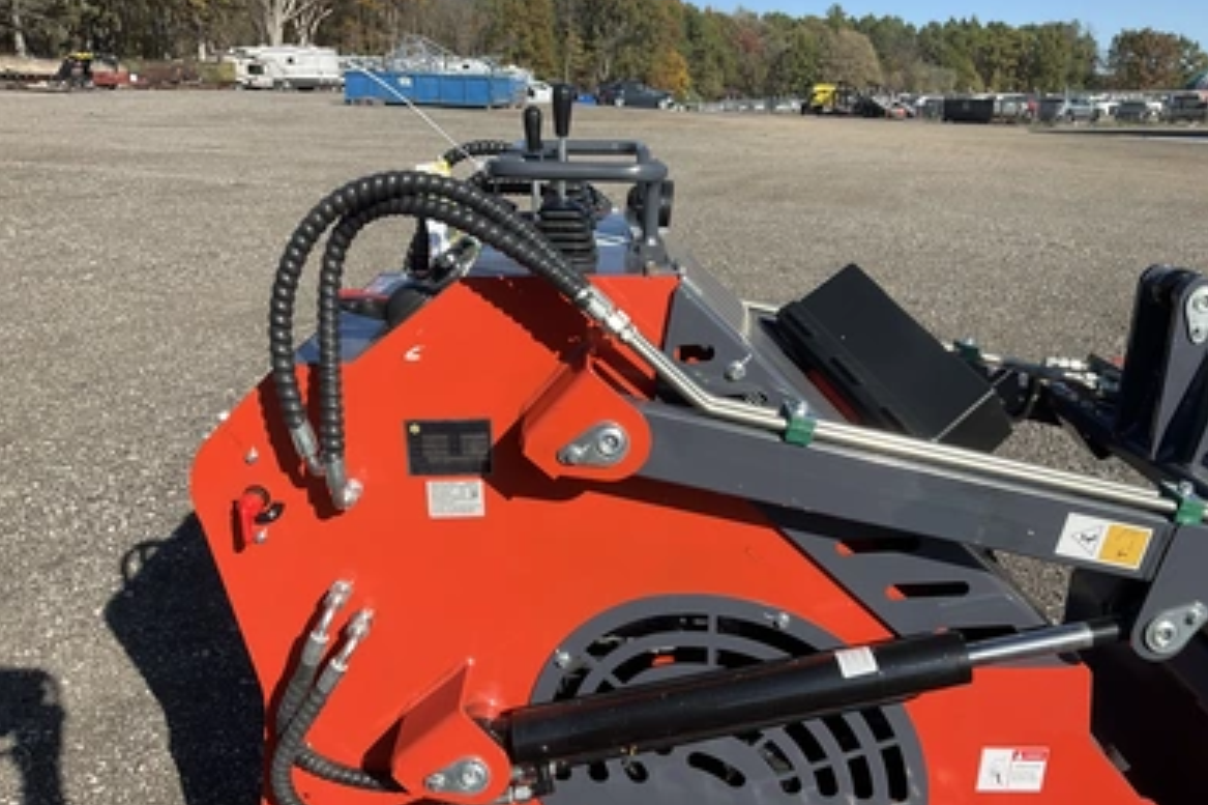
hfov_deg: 60.3
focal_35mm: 31
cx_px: 618
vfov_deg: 42.3
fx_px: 1040
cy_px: 426
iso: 25
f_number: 1.8
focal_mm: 3
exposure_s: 1/1342
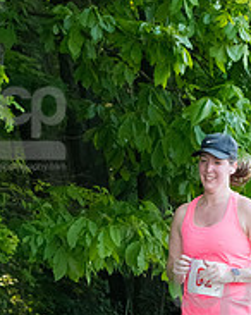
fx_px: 2576
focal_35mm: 277
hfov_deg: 5.6
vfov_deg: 7.0
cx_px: 214
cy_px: 306
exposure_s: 1/1600
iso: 4000
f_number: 5.6
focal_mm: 80
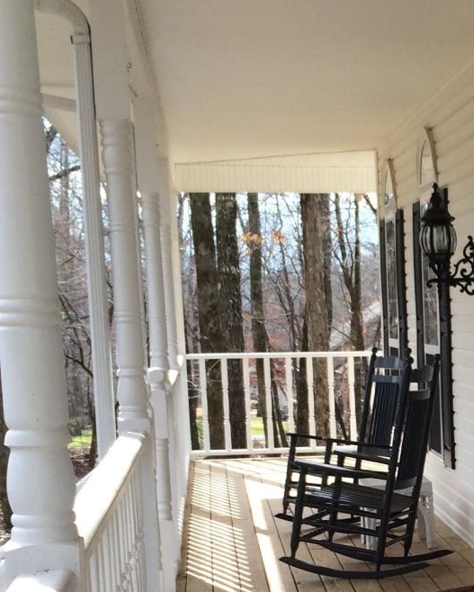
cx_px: 637
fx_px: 1507
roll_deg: +0.1
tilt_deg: -13.4
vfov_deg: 21.8
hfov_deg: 16.7
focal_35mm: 86
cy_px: 516
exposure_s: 1/695
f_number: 2.2
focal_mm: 4.15
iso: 32
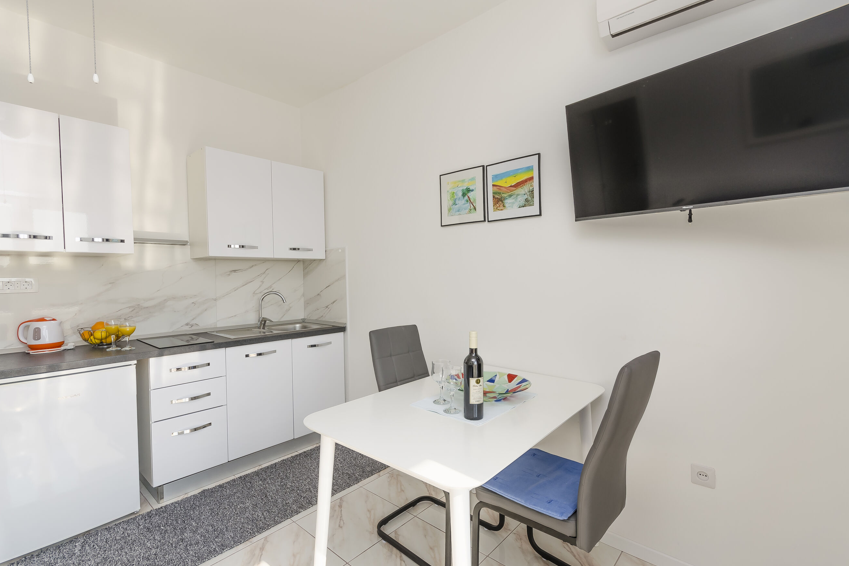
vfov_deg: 73.7
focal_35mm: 16
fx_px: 377
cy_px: 287
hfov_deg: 96.7
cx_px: 418
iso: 100
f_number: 9
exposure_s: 1/125
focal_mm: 10
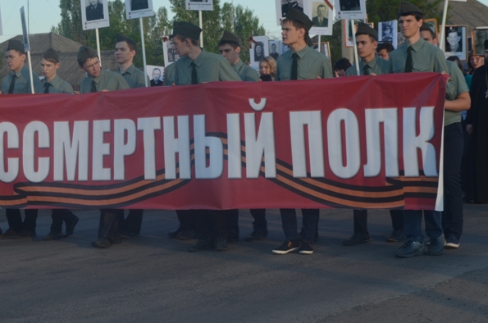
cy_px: 111
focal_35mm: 93
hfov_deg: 21.9
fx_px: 1258
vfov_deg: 14.6
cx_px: 265
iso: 200
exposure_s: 1/250
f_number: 8
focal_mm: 36
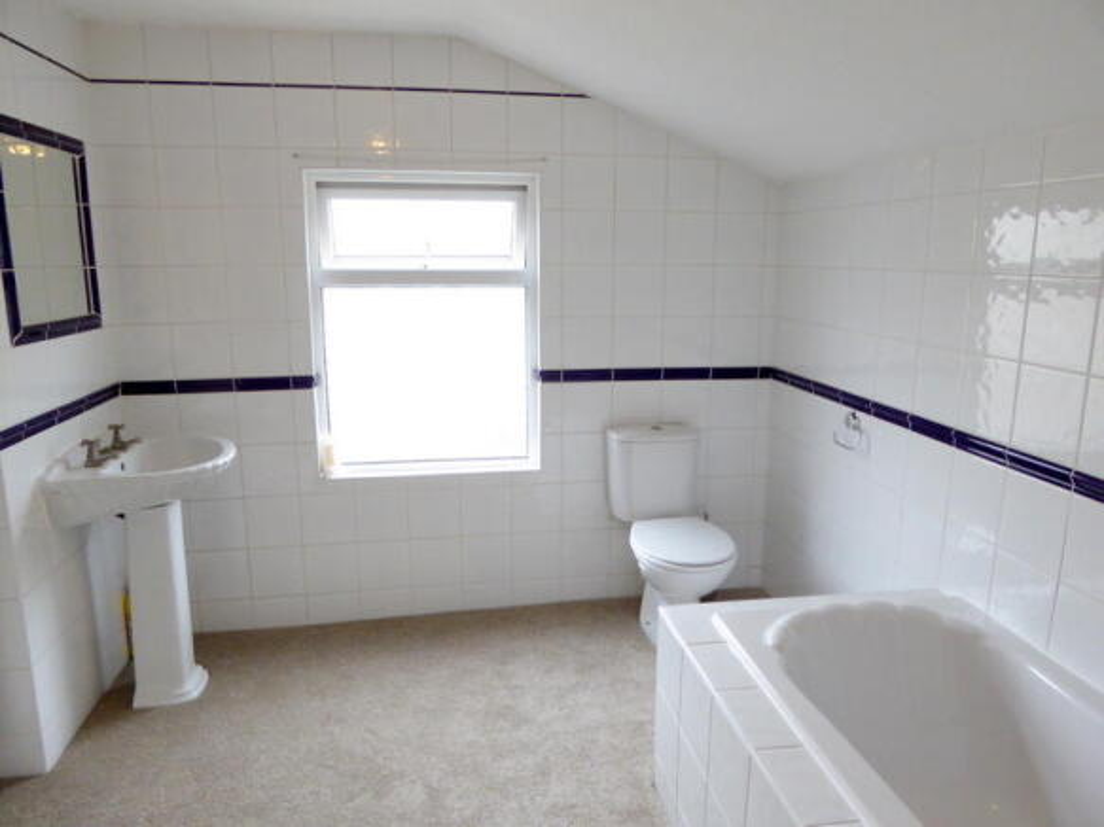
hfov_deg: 71.6
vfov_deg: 56.8
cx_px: 552
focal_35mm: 24
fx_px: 765
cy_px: 414
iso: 400
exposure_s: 1/50
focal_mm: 4.3
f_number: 4
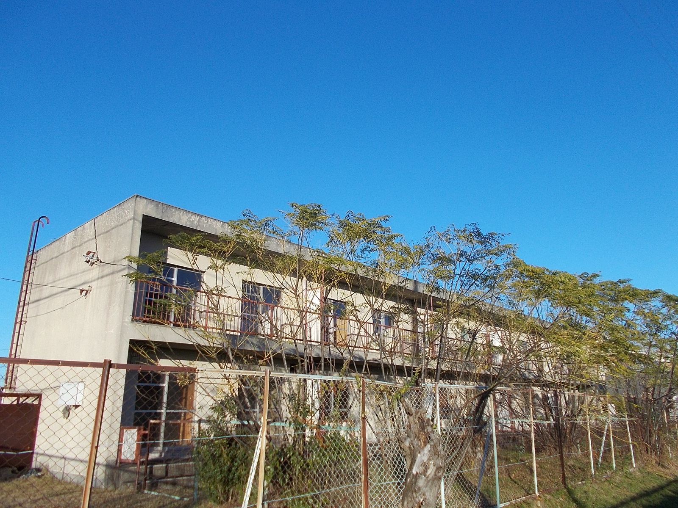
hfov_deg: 67.3
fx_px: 509
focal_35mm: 26
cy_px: 254
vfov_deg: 53.1
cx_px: 339
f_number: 3.2
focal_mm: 4.6
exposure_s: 1/640
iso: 80
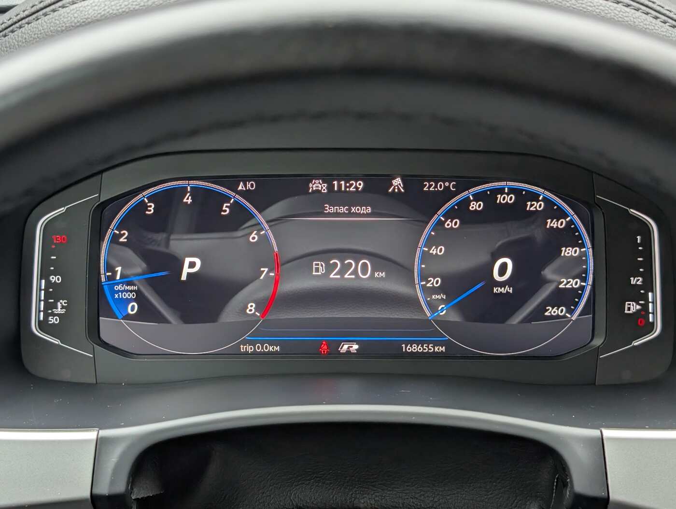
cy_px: 254
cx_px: 338
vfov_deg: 29.7
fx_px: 958
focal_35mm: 49
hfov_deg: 38.9
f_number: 1.68
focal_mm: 6.9
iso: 117
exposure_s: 1/75
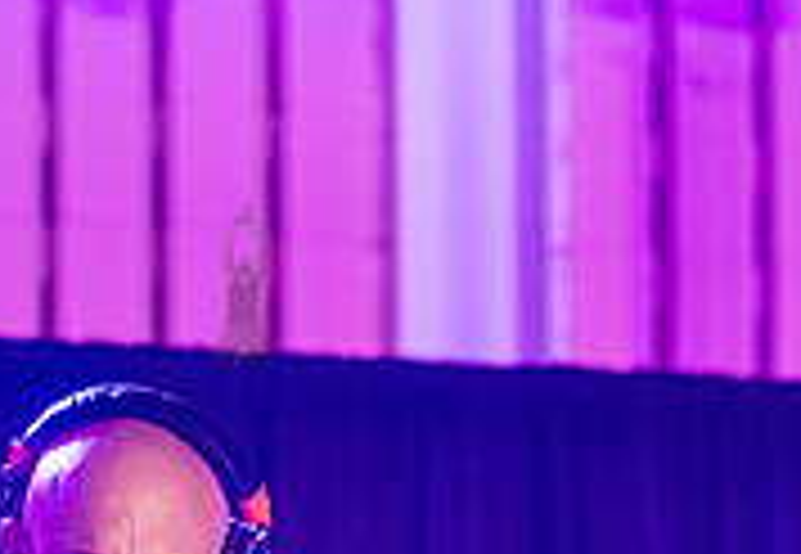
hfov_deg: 5.7
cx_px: 204
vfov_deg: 3.9
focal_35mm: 360
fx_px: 8100
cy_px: 663
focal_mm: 100
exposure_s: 1/1000
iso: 6400
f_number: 3.2
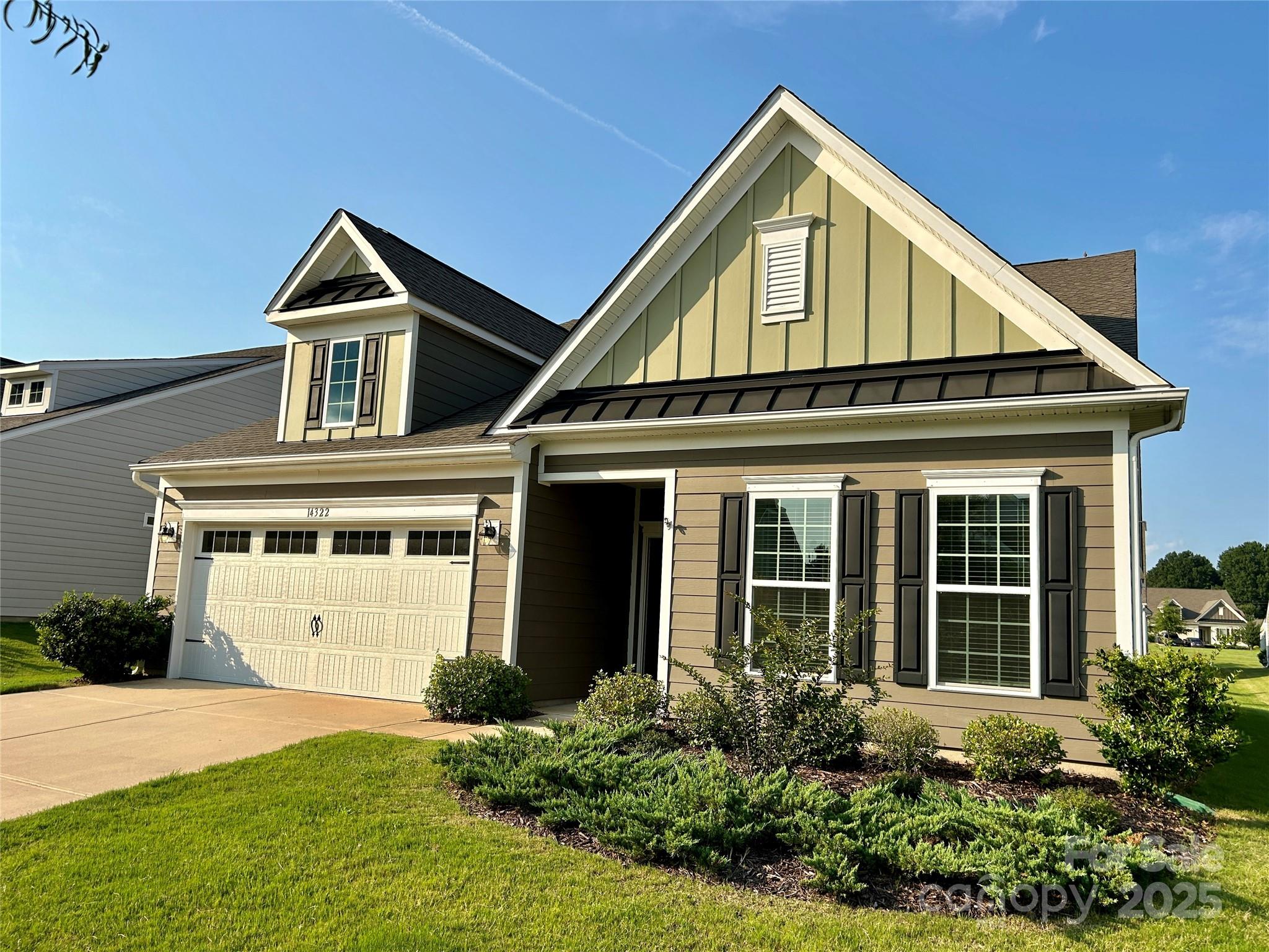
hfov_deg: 67.3
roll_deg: -1.7
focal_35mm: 26
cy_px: 476
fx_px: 953
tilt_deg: +7.8
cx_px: 634
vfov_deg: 53.1
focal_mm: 5.7
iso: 50
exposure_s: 1/3968
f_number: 1.5
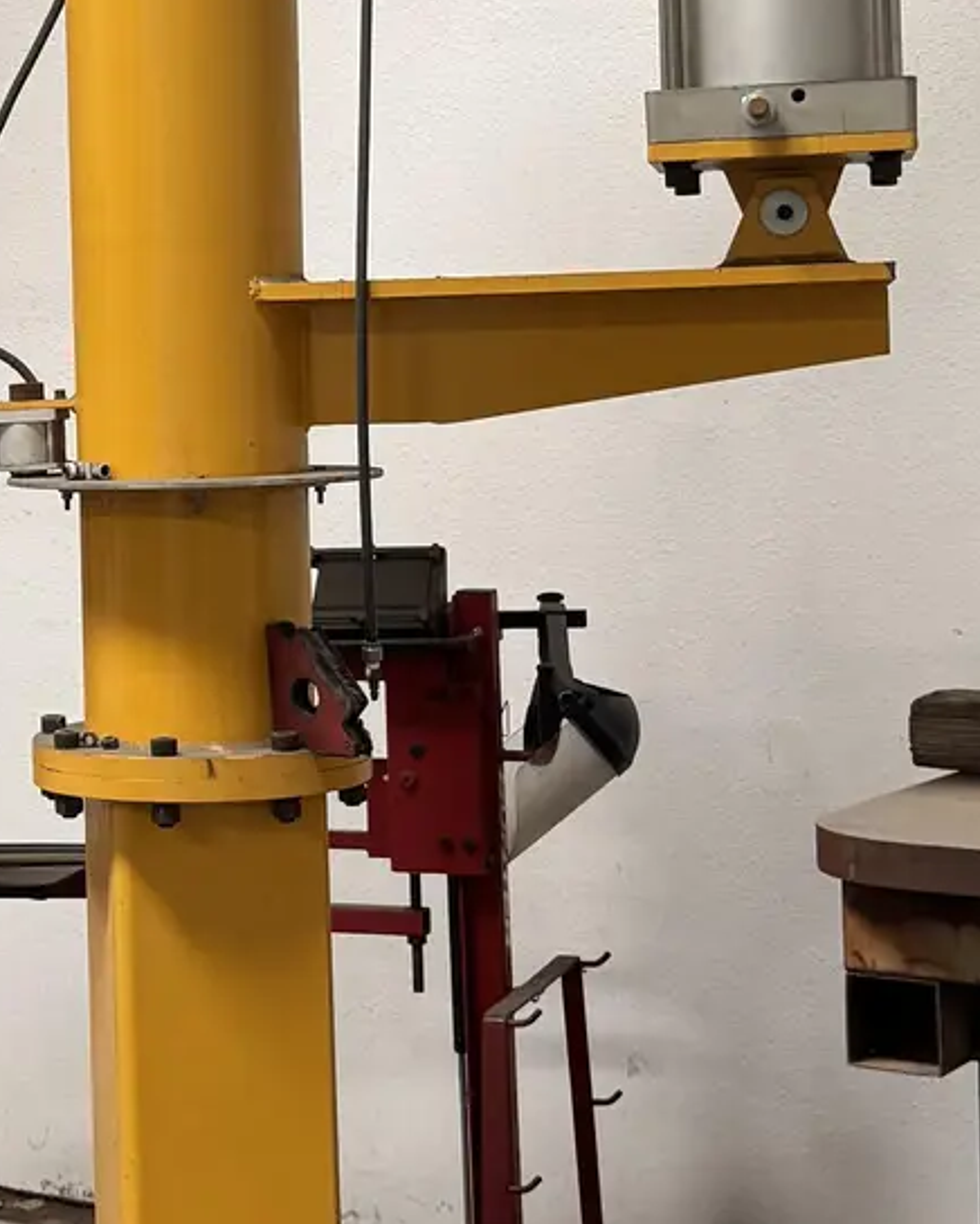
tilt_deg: +2.2
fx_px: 3118
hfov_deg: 17.6
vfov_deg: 22.0
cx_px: 70
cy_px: 292
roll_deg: +3.1
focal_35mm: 86
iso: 200
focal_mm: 6.76
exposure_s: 1/88
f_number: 1.78
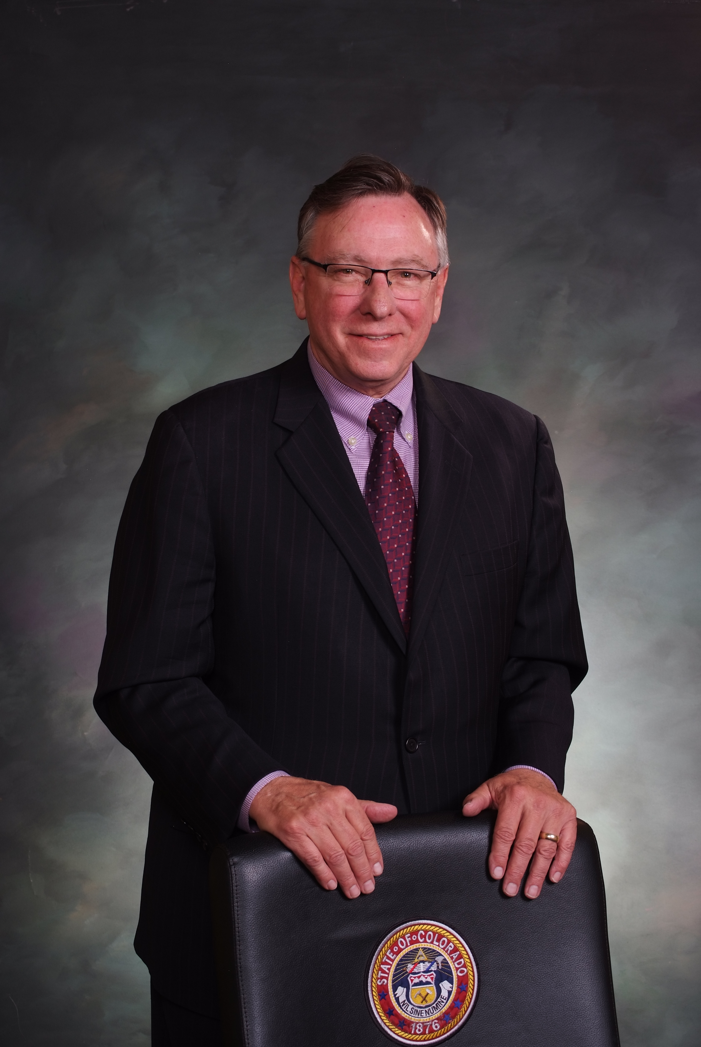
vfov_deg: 24.4
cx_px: 350
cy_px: 524
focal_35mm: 83
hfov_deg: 16.5
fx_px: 2418
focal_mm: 55
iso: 100
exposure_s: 1/80
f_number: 9
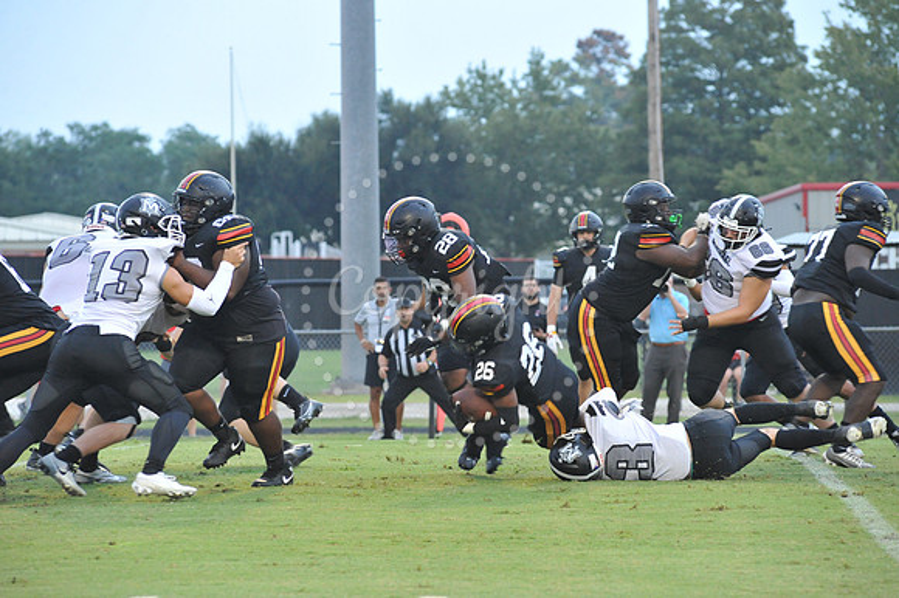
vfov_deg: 6.9
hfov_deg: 10.3
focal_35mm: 200
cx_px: 450
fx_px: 4991
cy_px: 299
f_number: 5.6
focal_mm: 200
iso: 4000
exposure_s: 1/250
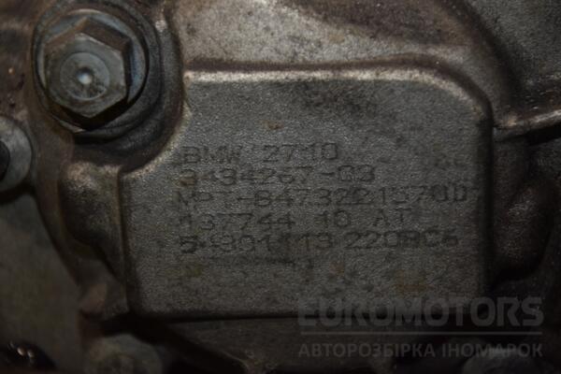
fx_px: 2454
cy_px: 187
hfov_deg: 13.0
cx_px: 280
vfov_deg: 8.7
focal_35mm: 158
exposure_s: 1/60
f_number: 5.6
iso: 800
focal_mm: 105
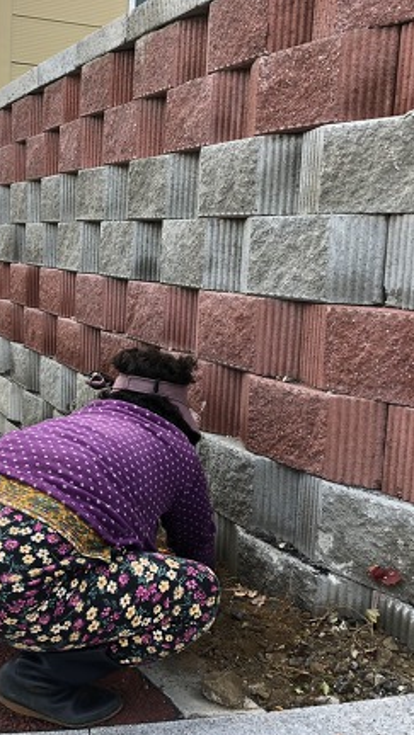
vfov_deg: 49.4
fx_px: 800
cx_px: 95
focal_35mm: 41
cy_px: 368
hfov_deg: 28.5
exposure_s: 1/120
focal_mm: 3.99
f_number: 1.8
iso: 32
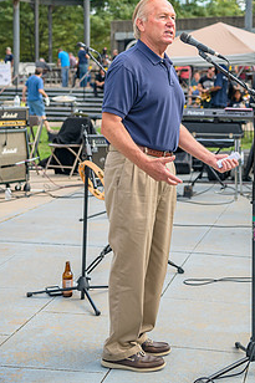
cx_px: 162
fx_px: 808
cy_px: 104
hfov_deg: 17.9
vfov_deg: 26.4
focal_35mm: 76
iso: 100
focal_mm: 52
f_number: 4
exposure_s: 1/200
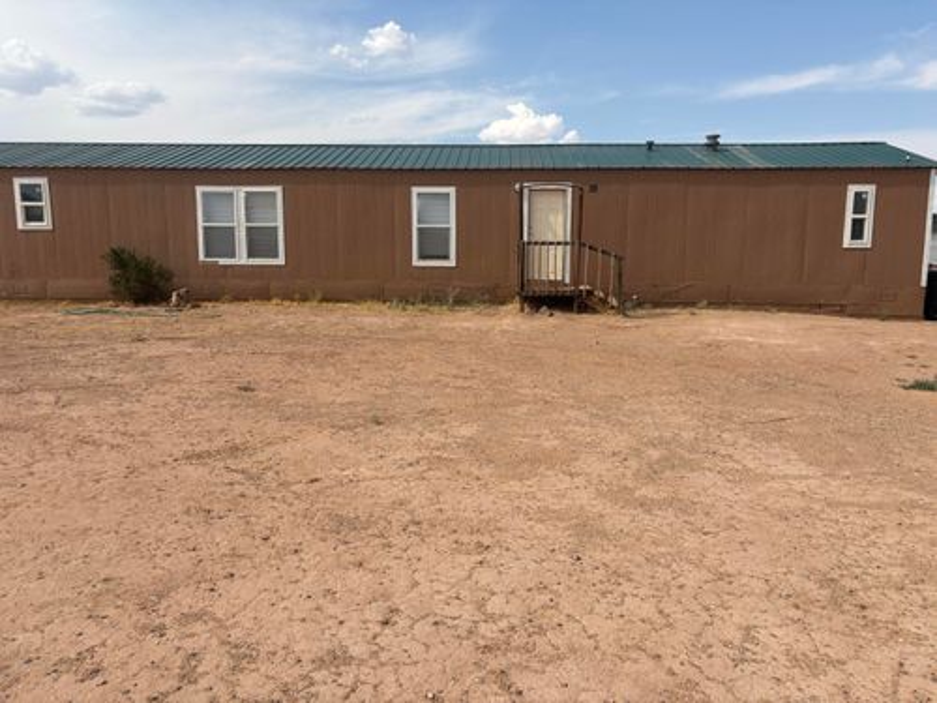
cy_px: 352
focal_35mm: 26
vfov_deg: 53.1
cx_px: 468
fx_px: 704
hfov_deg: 67.3
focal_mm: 5.96
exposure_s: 1/4329
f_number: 1.6
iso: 50
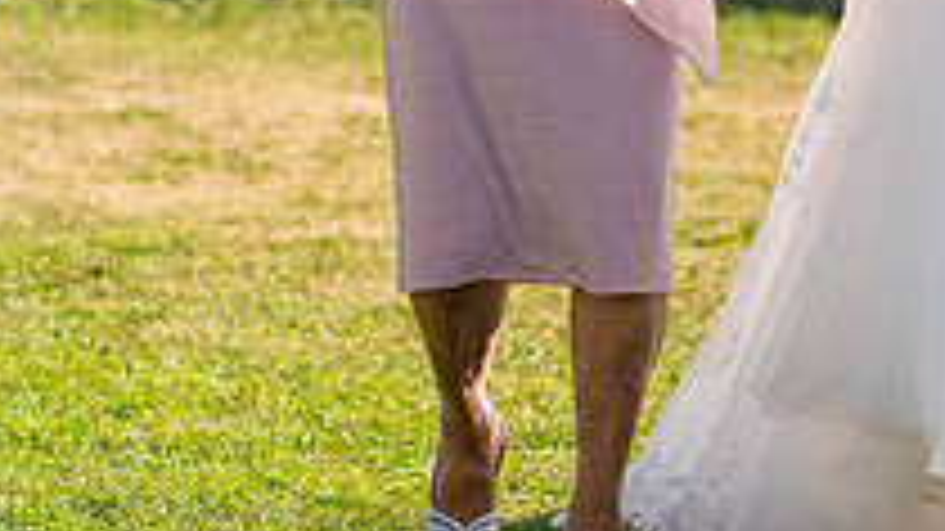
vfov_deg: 4.3
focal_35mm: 284
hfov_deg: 7.5
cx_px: 1215
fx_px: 7115
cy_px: -97
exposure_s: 1/2000
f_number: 3.2
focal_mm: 98
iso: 250
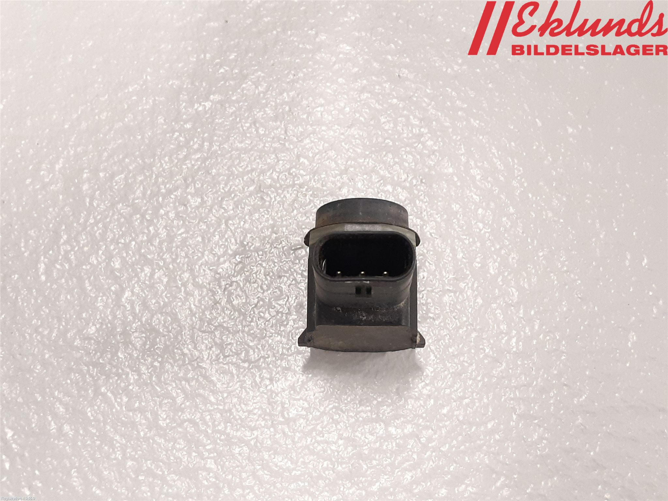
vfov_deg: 53.1
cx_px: 334
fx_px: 502
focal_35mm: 26
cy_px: 250
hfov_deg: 67.3
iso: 250
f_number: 1.7
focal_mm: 3.93
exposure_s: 1/33
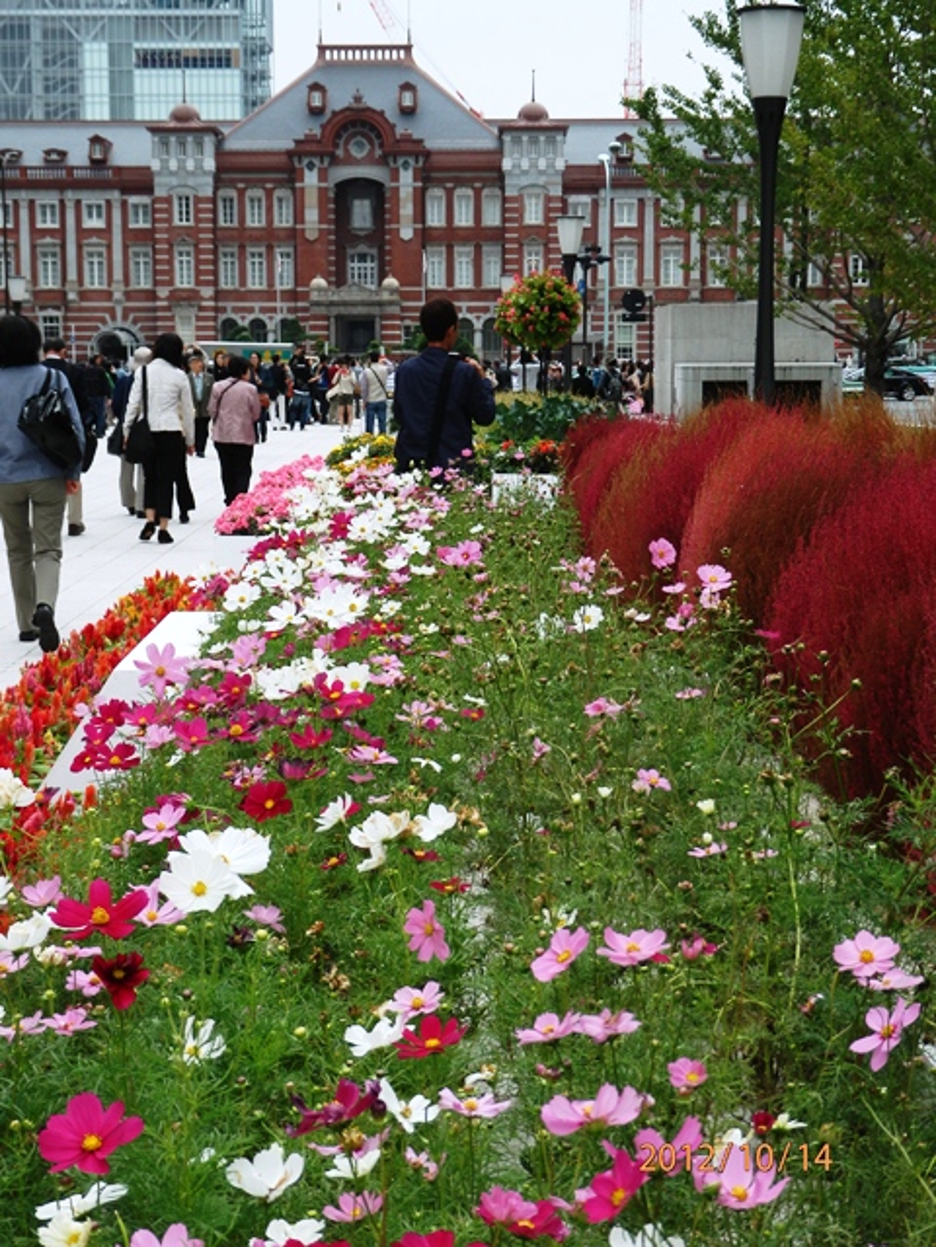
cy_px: 624
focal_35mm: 60
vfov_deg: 32.2
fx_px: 2163
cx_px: 468
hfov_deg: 24.4
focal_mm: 10.8
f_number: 4.2
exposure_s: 1/320
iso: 80
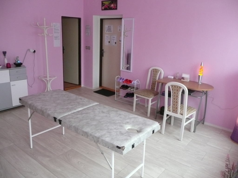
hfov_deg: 63.4
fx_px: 193
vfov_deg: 49.7
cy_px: 89
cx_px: 119
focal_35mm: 28
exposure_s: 1/60
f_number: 3.3
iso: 400
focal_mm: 4.6
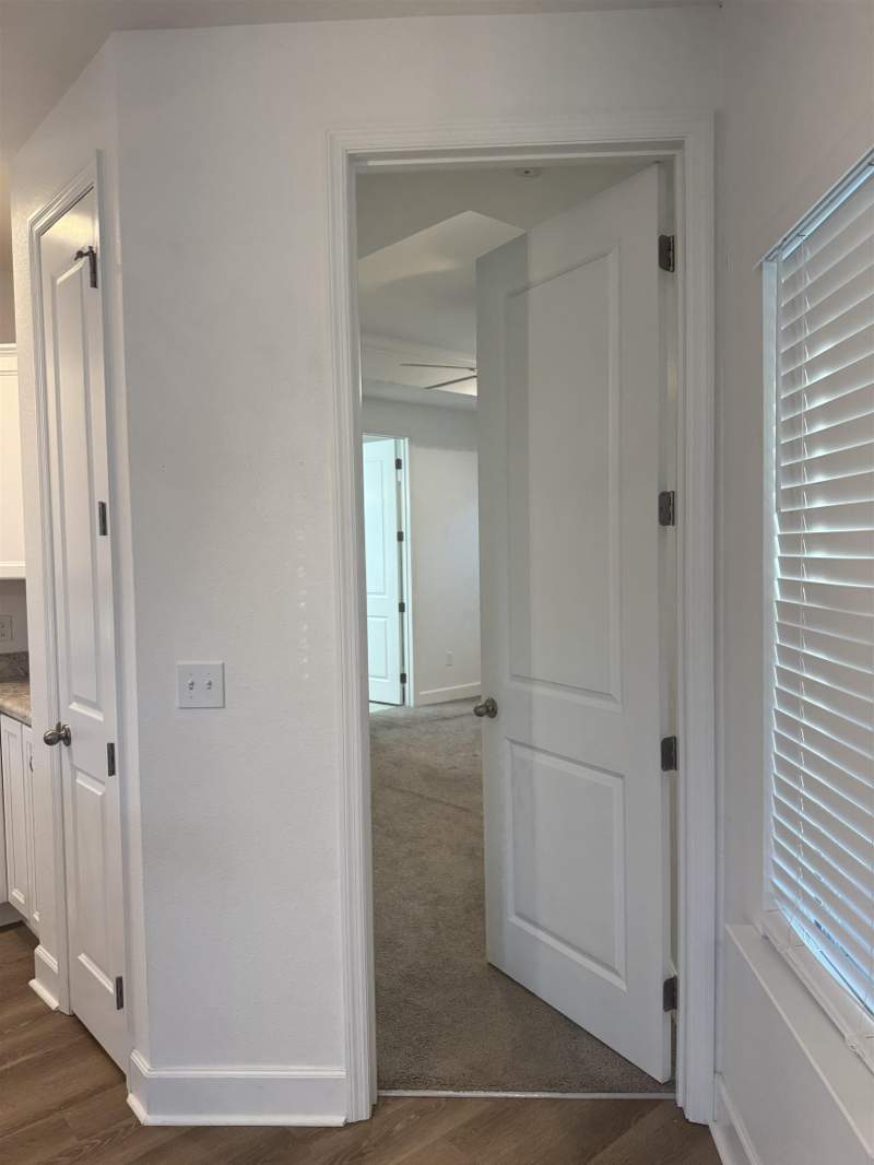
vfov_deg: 71.6
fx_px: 808
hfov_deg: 56.8
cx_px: 437
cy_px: 582
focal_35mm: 24
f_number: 1.78
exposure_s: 1/120
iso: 160
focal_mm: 6.76
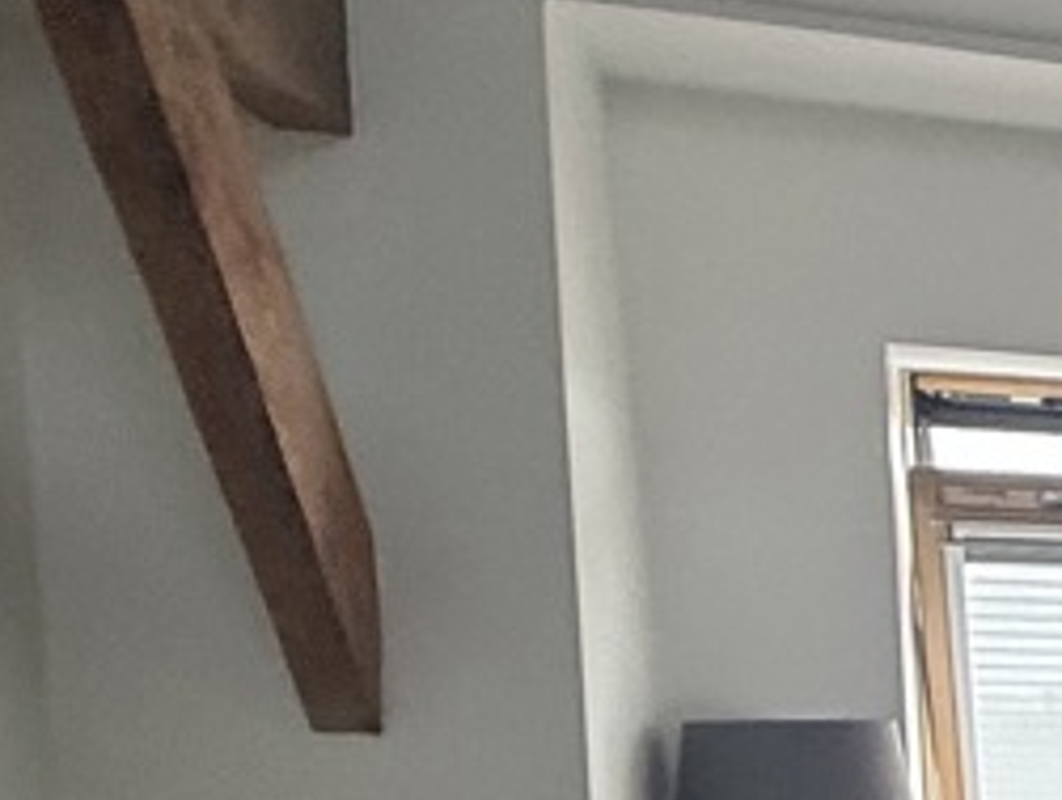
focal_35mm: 76
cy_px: 902
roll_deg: +0.0
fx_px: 2335
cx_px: 2524
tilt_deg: -3.4
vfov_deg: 18.6
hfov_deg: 15.2
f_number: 2.2
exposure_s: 1/100
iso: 160
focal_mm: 2.22
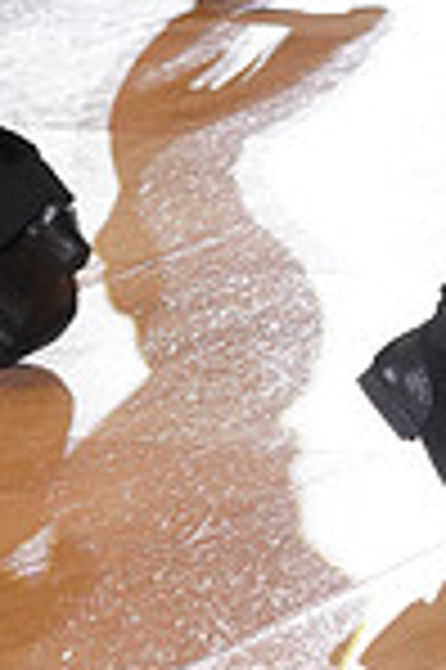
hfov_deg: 4.3
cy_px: -454
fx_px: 5886
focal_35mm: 316
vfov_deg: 6.4
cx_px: 858
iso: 1600
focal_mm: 81
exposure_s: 1/400
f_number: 4
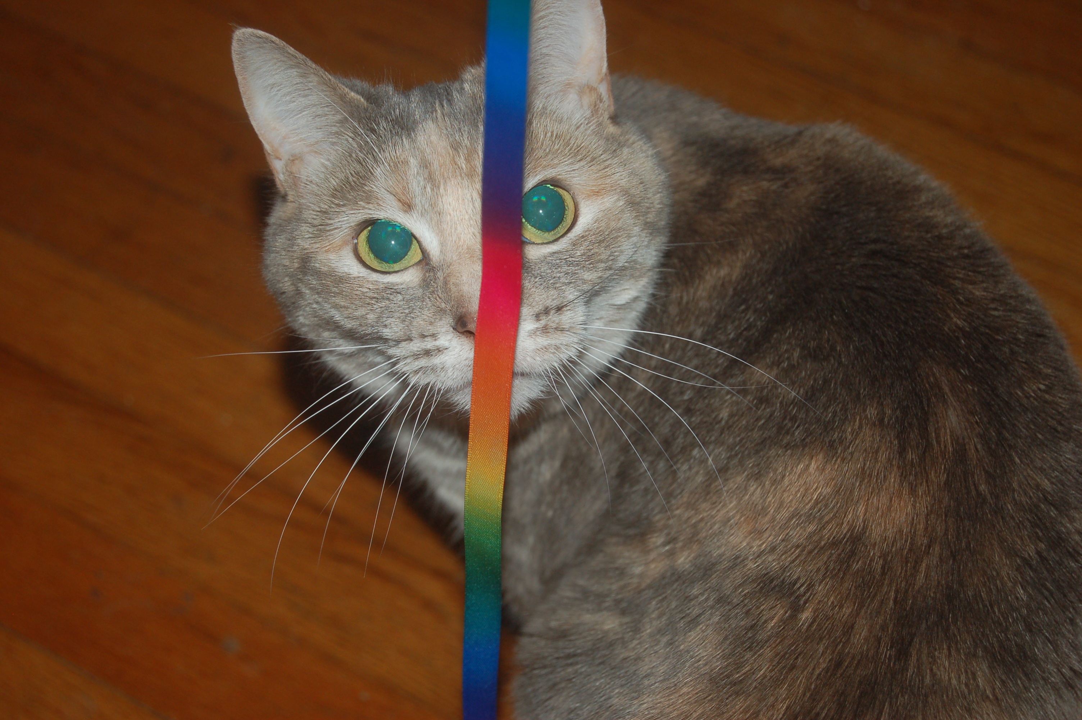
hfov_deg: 24.6
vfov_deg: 16.5
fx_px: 2477
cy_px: 360
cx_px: 541
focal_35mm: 82
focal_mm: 55
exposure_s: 1/60
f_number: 5.6
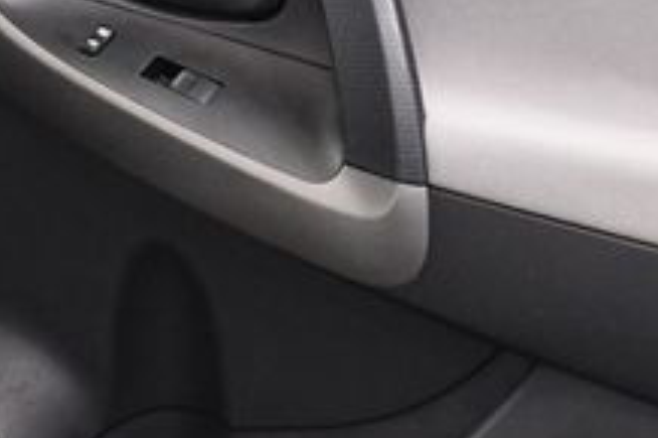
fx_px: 1936
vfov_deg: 12.9
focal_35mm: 106
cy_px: 205
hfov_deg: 19.2
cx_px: 471
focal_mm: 18
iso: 2500
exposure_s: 1/125
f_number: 3.5
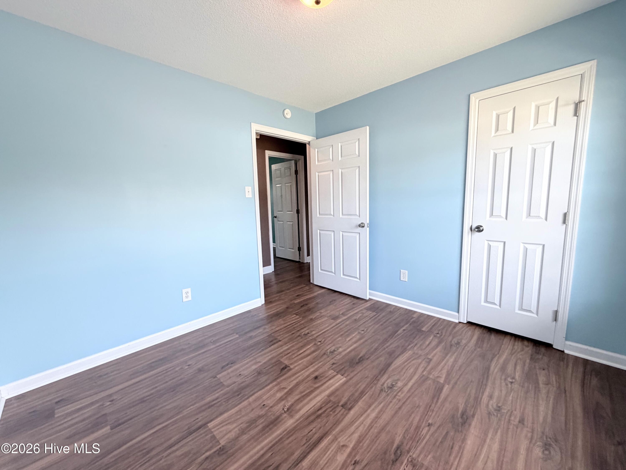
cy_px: 235
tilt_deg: -8.1
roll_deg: +1.9
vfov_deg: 85.7
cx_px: 313
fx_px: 253
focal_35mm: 14
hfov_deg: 102.1
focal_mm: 2.22
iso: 250
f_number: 2.2
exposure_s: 1/120
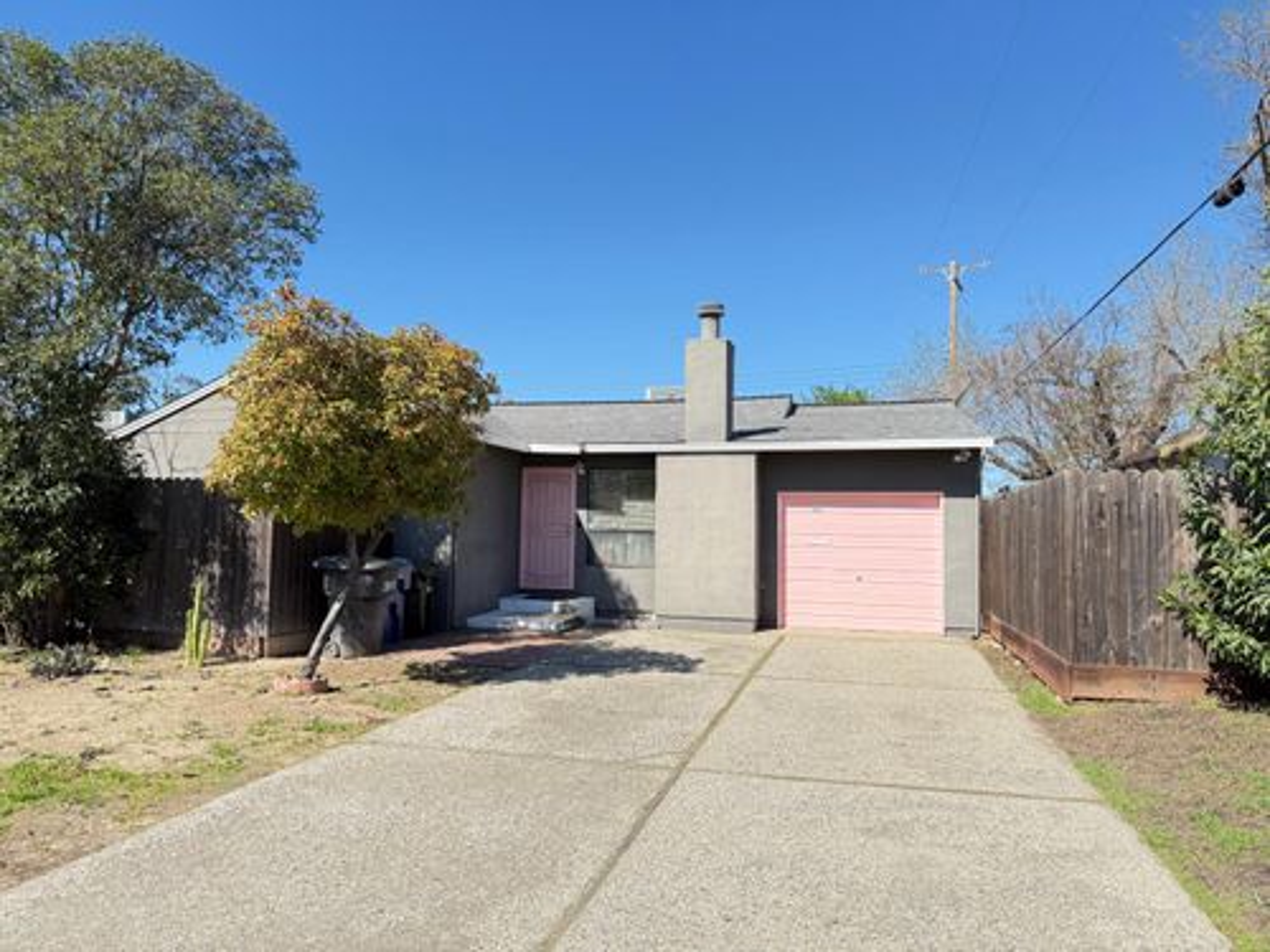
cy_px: 476
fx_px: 881
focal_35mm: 24
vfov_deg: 56.8
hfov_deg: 71.6
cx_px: 635
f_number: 1.78
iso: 100
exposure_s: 1/1770
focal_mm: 6.76
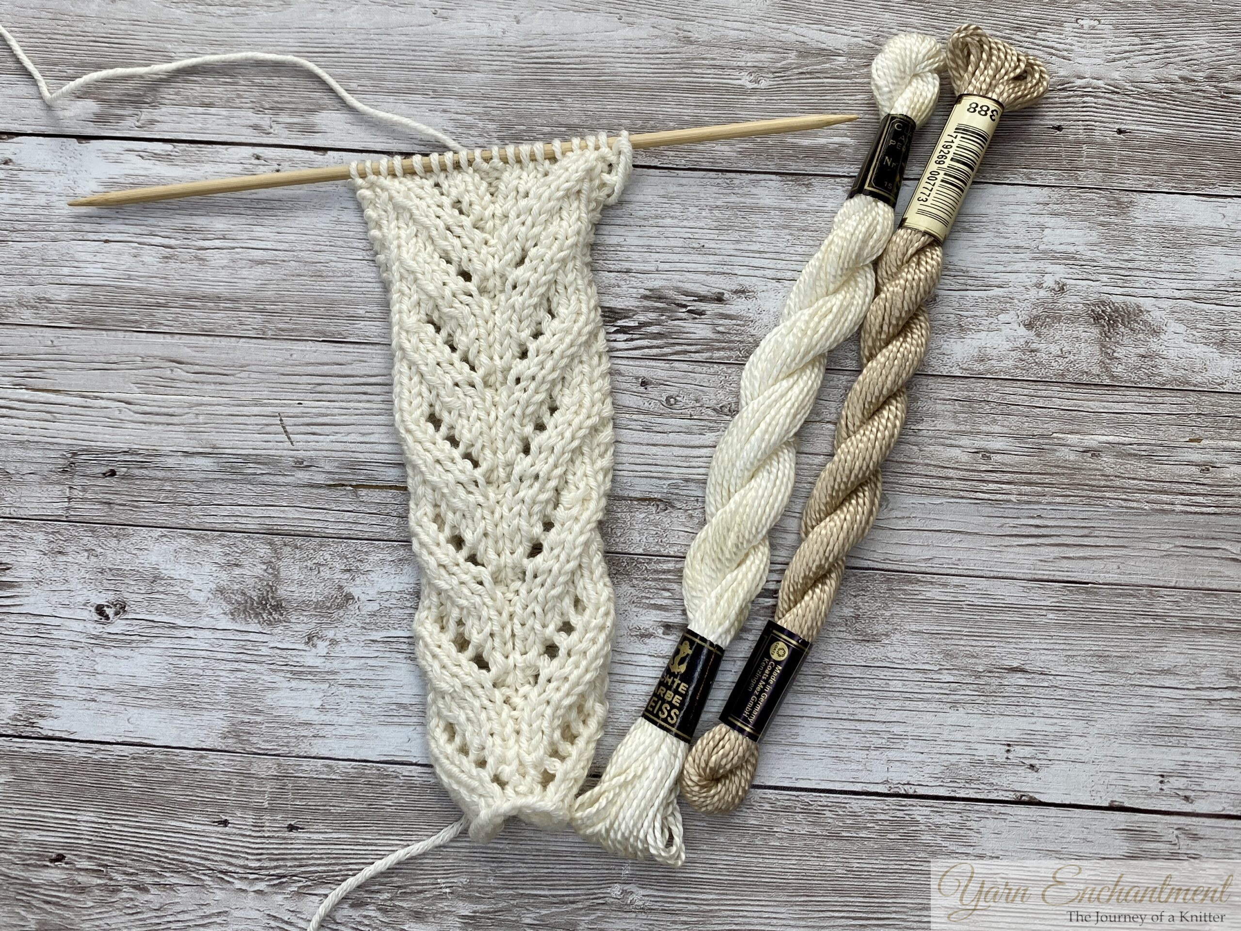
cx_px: 620
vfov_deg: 53.1
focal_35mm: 26
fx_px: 932
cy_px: 466
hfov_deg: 67.3
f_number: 1.8
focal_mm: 4.25
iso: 32
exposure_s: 1/175
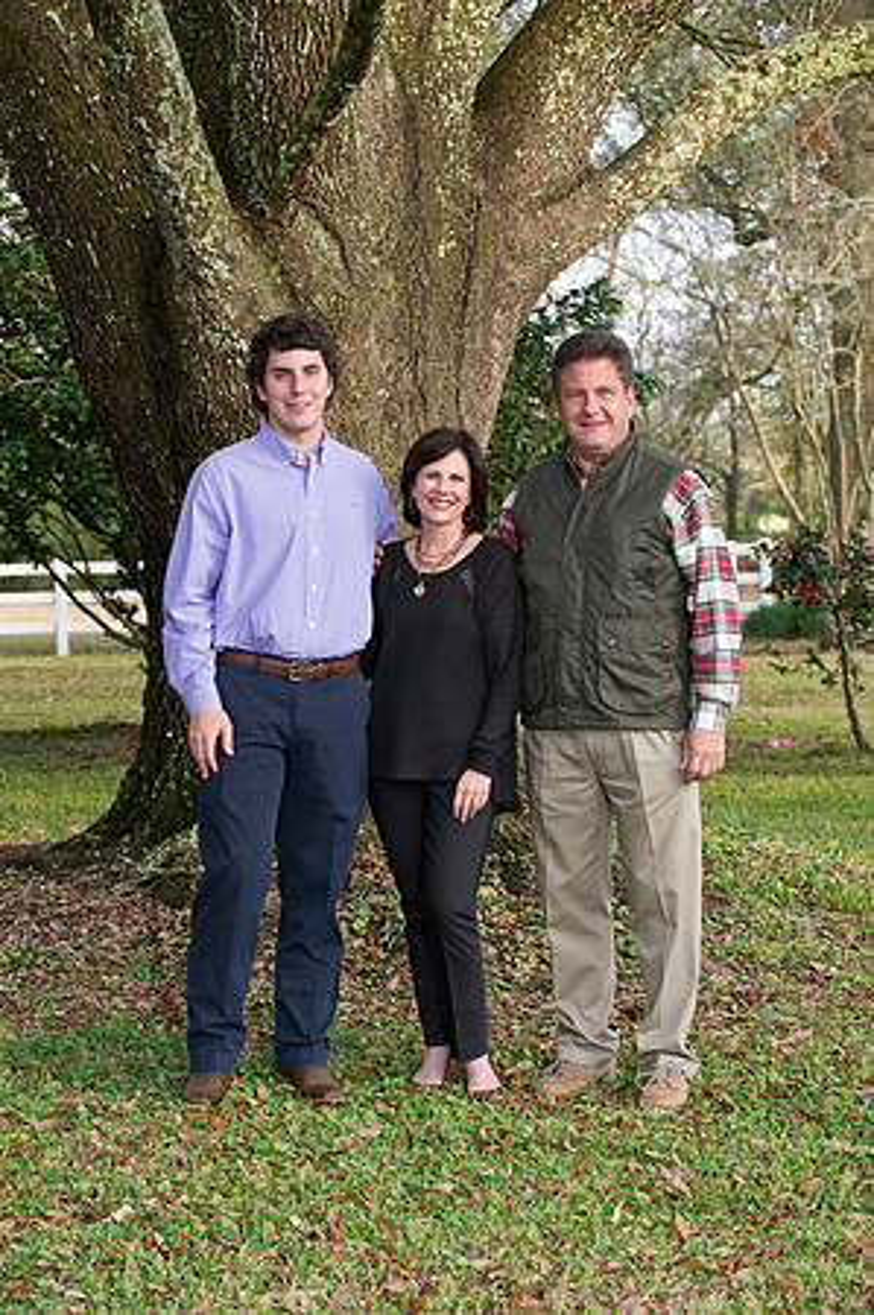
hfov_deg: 16.6
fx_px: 2993
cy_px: 658
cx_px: 437
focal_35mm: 82
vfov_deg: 24.8
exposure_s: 1/160
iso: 800
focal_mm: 82
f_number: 5.6
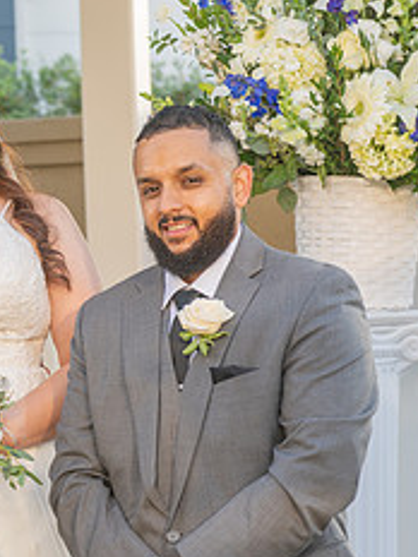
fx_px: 2834
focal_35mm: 176
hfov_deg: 8.3
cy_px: 428
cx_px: -216
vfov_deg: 11.2
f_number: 5
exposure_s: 1/160
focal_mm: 66
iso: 200
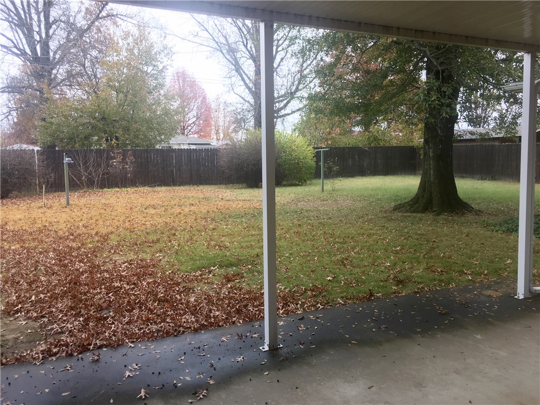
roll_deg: -0.3
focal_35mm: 29
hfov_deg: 61.7
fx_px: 452
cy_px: 202
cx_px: 270
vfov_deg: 48.2
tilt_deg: -4.5
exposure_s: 1/30
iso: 25
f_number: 2.2
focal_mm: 4.15
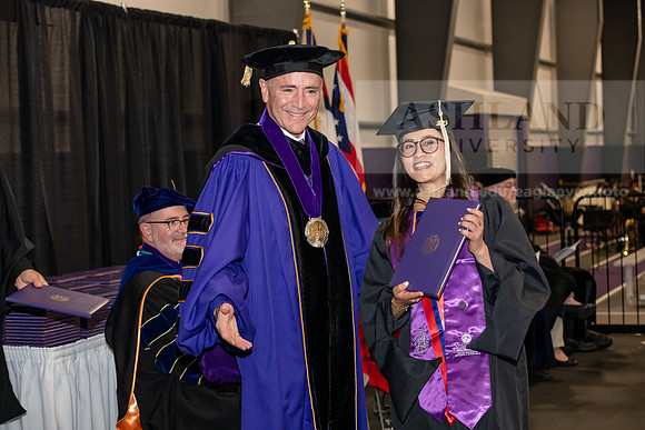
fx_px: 1254
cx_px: 322
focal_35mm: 70
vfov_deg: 19.5
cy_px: 215
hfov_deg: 28.8
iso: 2500
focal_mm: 70
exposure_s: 1/200
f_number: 5.6
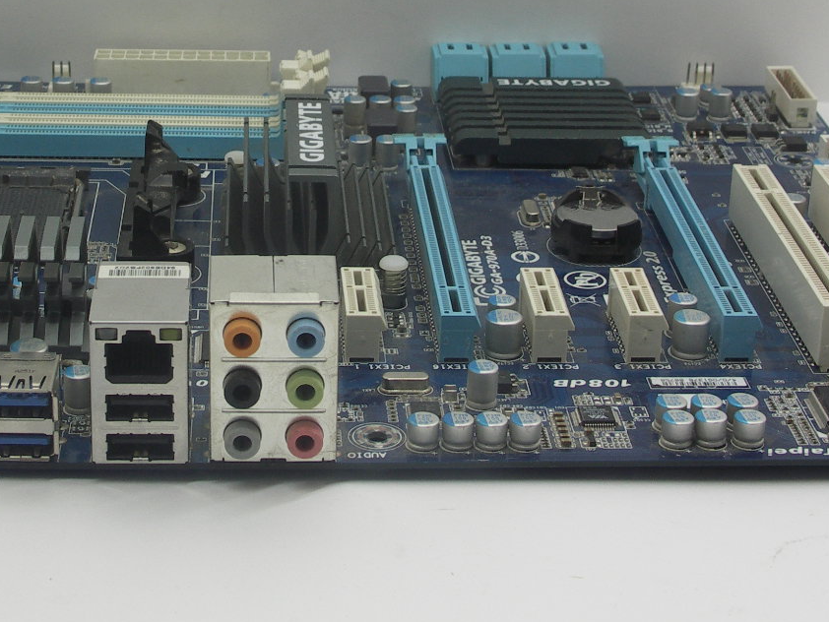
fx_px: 1821
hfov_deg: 25.6
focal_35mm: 76
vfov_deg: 19.1
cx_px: 303
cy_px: 99
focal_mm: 10.3
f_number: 5.6
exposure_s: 1/13
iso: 100
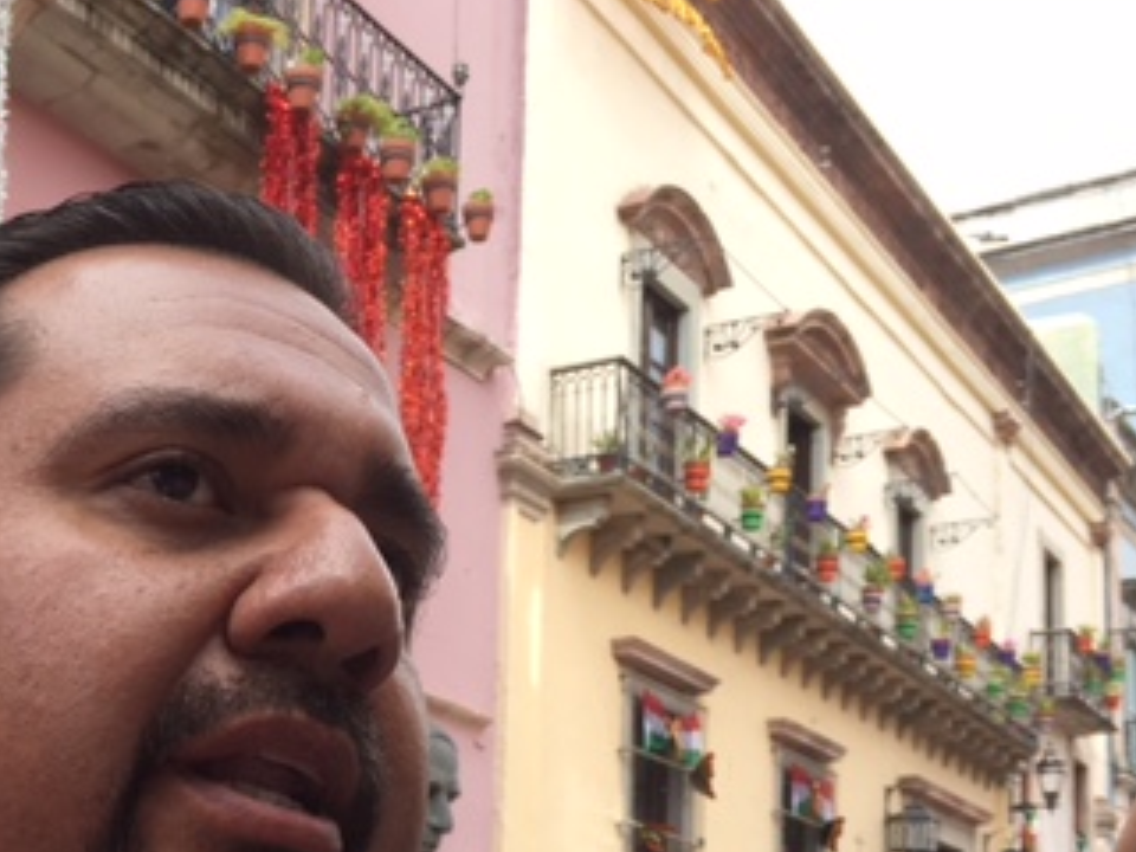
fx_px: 1903
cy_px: 795
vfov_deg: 24.4
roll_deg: -1.8
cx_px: 195
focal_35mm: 58
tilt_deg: +9.4
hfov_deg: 32.2
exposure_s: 1/333
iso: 25
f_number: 2.2
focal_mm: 4.15
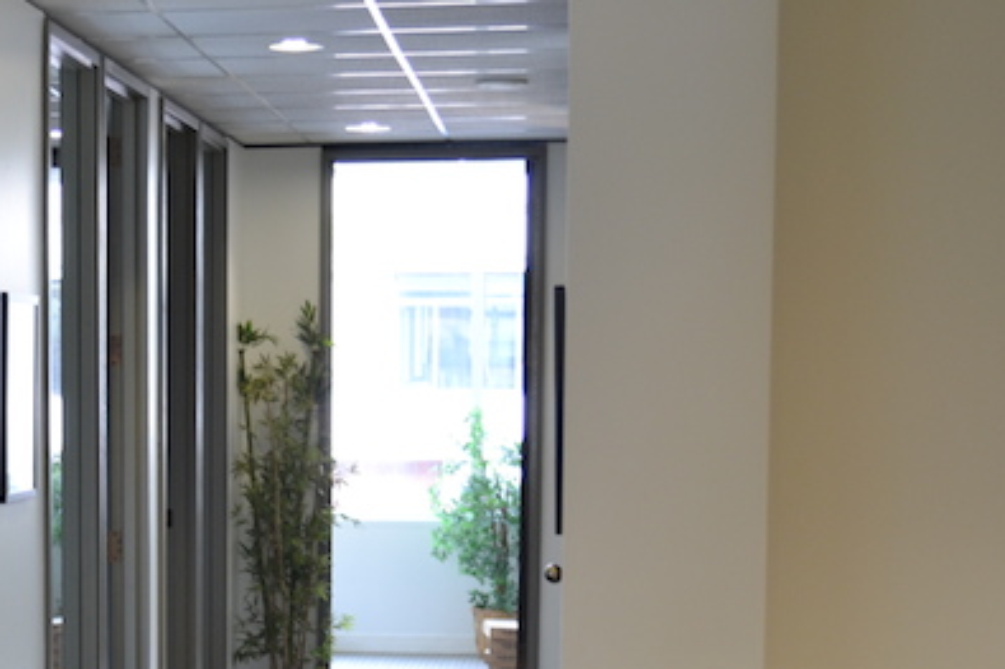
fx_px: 2766
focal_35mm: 99
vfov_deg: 13.5
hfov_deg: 19.9
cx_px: -23
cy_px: 758
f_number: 4.5
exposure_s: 1/20
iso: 400
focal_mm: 29
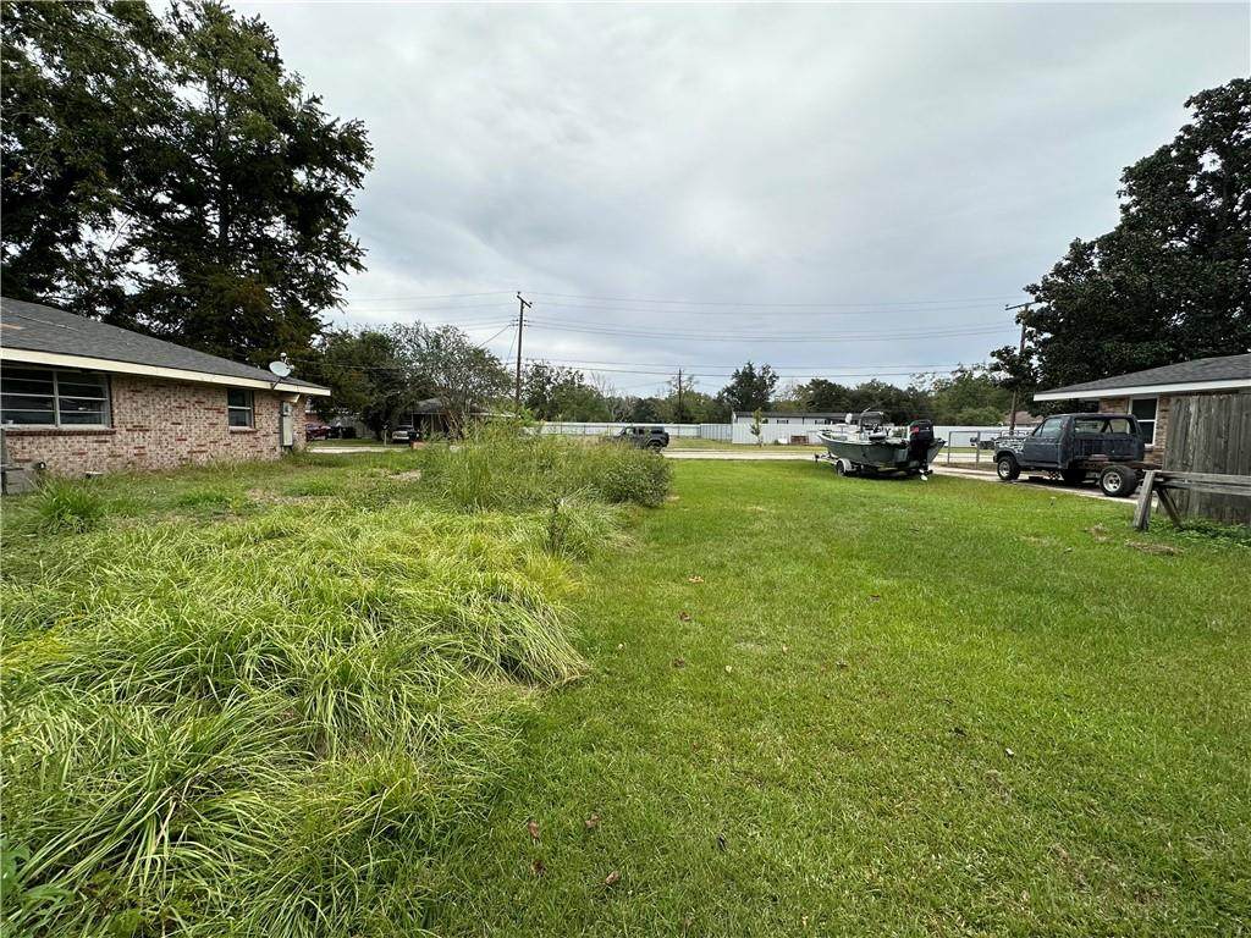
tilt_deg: -5.2
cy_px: 469
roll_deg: -0.7
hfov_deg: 102.1
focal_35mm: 14
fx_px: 506
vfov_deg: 85.7
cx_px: 626
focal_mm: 2.22
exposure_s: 1/1667
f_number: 2.2
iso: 50
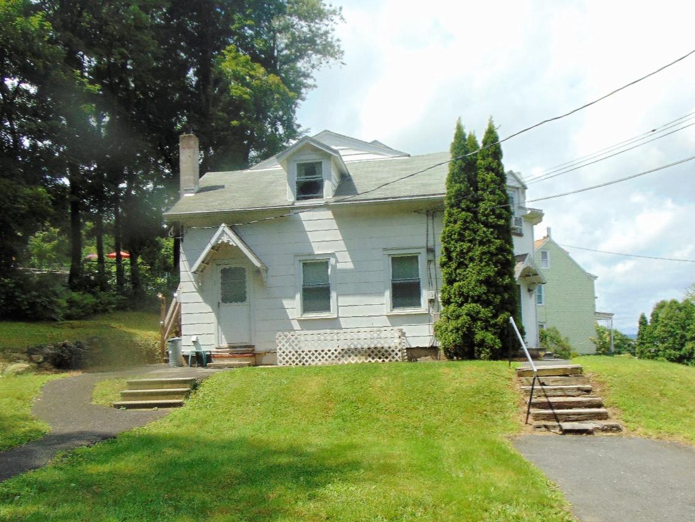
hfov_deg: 56.8
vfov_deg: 43.9
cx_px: 331
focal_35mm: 32
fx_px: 643
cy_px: 318
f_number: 3
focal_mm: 4.5
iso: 80
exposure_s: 1/1000
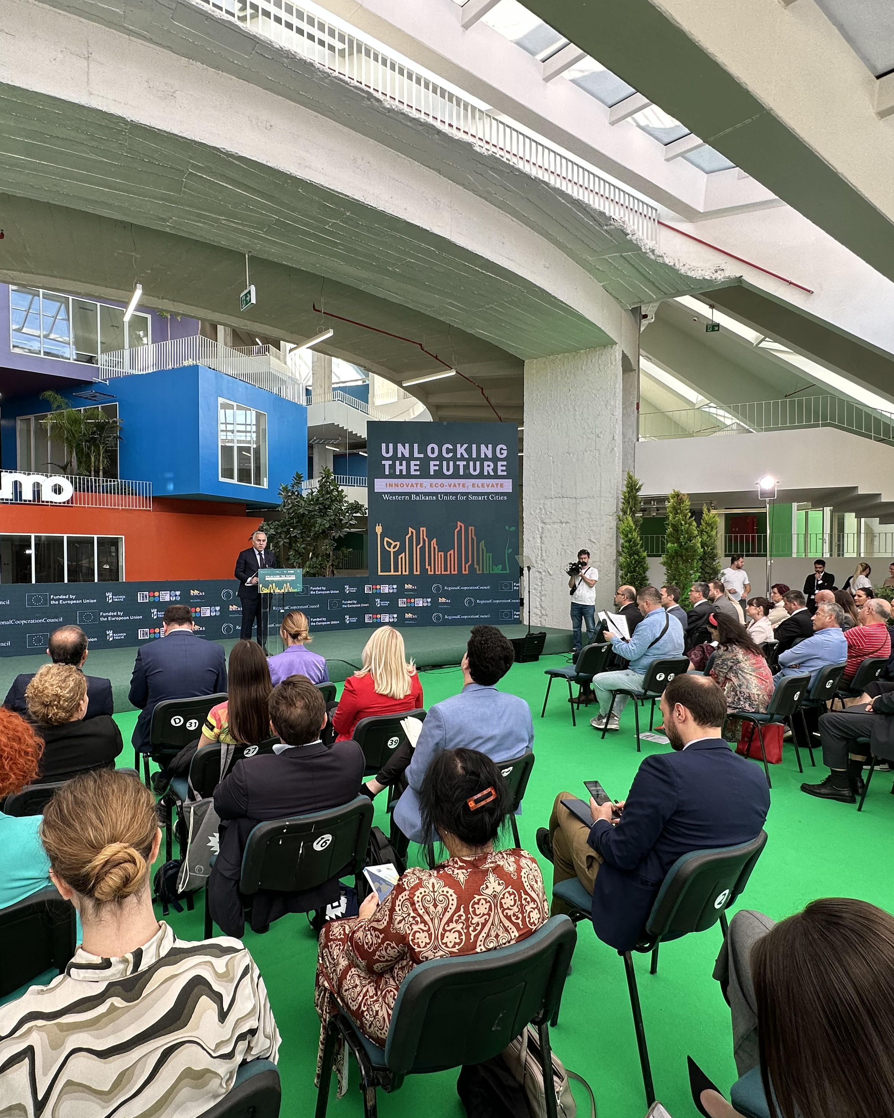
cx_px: 404
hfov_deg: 70.7
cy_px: 575
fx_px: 628
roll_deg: +0.4
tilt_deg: -2.0
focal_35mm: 19
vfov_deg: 83.3
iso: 40
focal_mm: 2.22
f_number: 2.2
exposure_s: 1/99
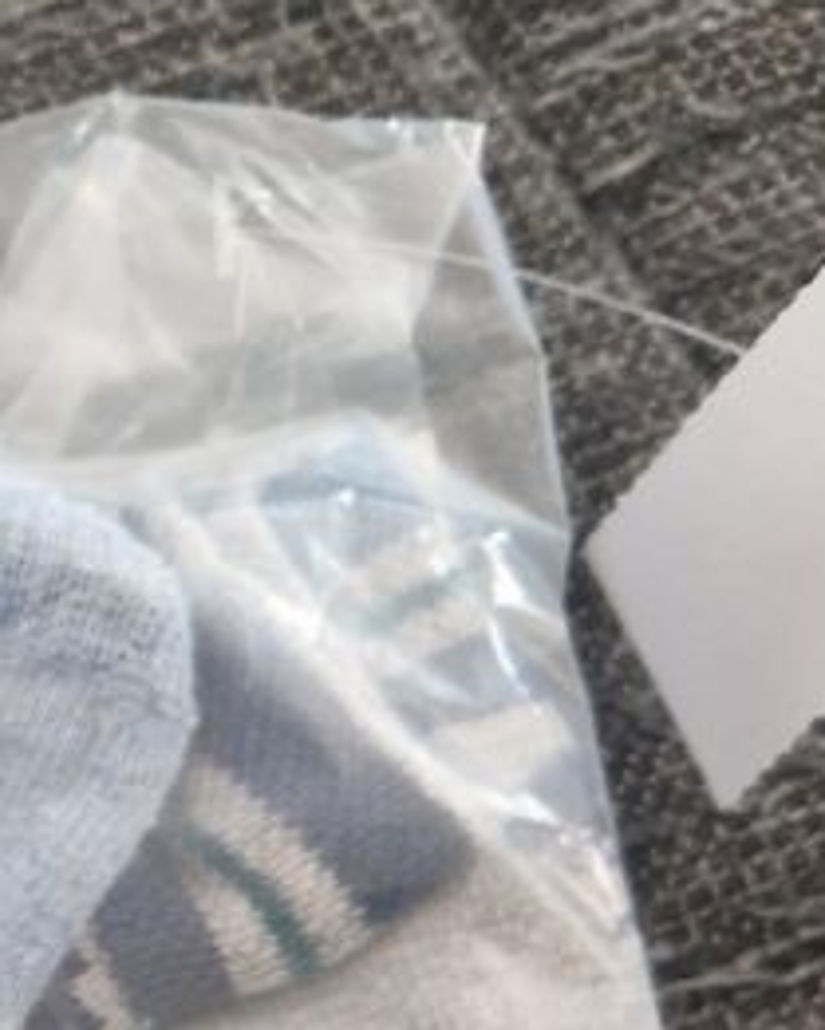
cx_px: -422
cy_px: 1180
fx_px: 2623
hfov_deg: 16.3
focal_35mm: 86
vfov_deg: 21.0
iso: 80
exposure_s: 1/100
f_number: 1.8
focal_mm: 5.4
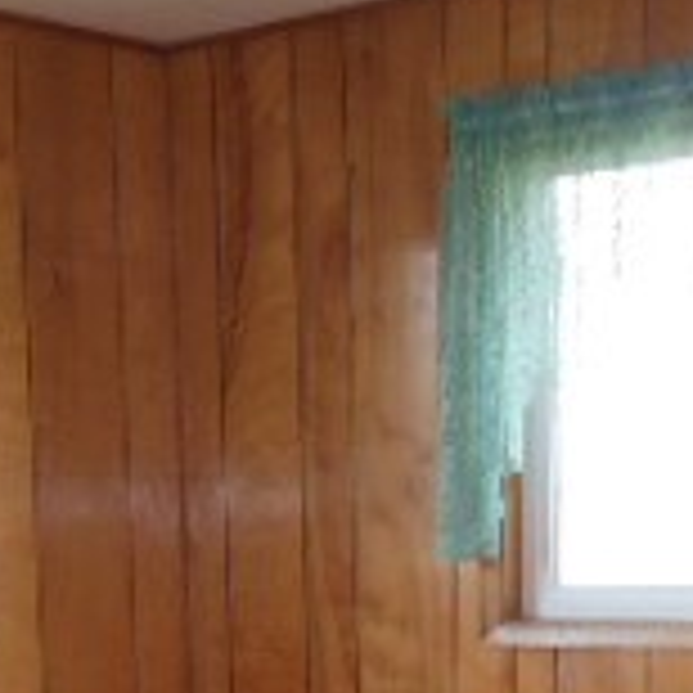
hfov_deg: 18.8
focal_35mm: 92
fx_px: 2084
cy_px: 909
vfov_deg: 17.7
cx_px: 216
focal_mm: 4.5
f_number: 3.2
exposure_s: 1/25
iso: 200
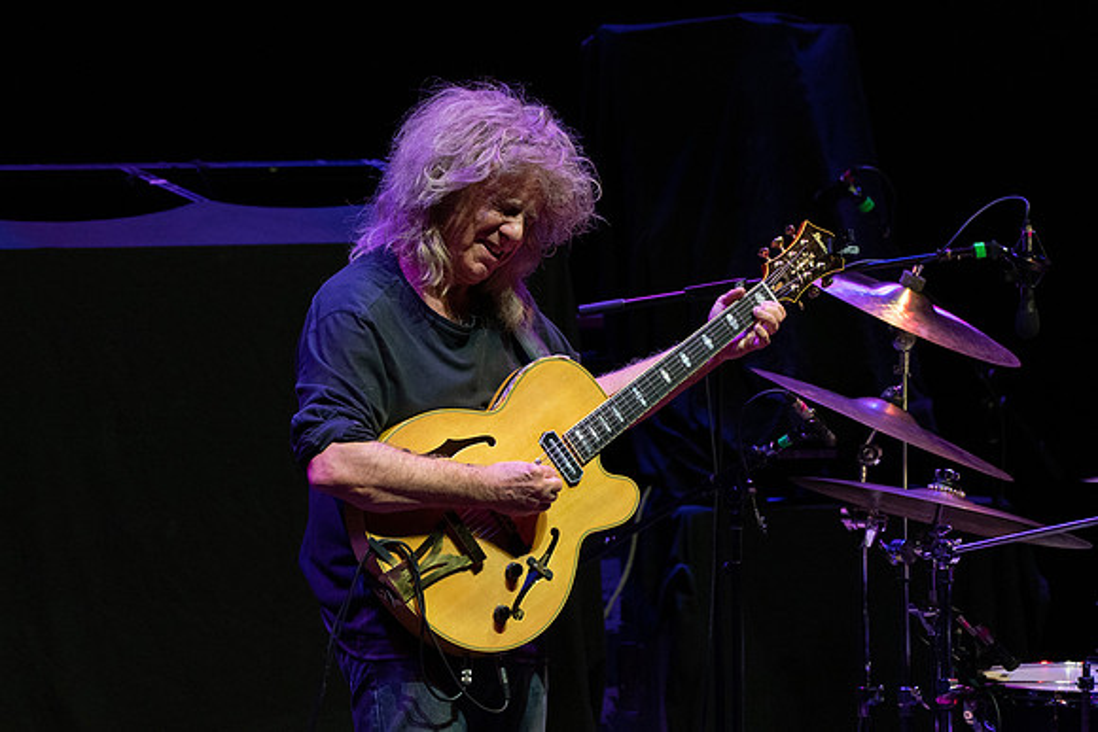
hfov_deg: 4.3
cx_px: 446
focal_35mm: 475
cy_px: 369
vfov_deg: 2.9
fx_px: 14489
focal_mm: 400
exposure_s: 1/320
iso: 3200
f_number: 7.1
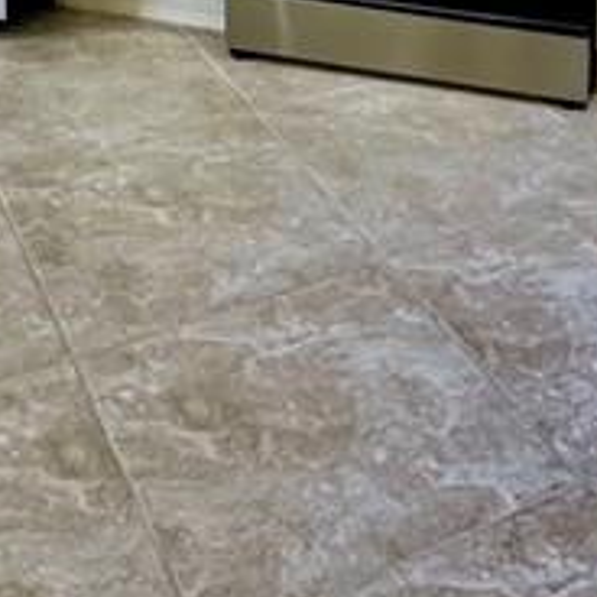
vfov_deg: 19.0
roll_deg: -0.3
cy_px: -483
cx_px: 334
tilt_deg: -3.6
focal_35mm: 69
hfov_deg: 25.0
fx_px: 1346
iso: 250
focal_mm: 2.22
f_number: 2.2
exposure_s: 1/120
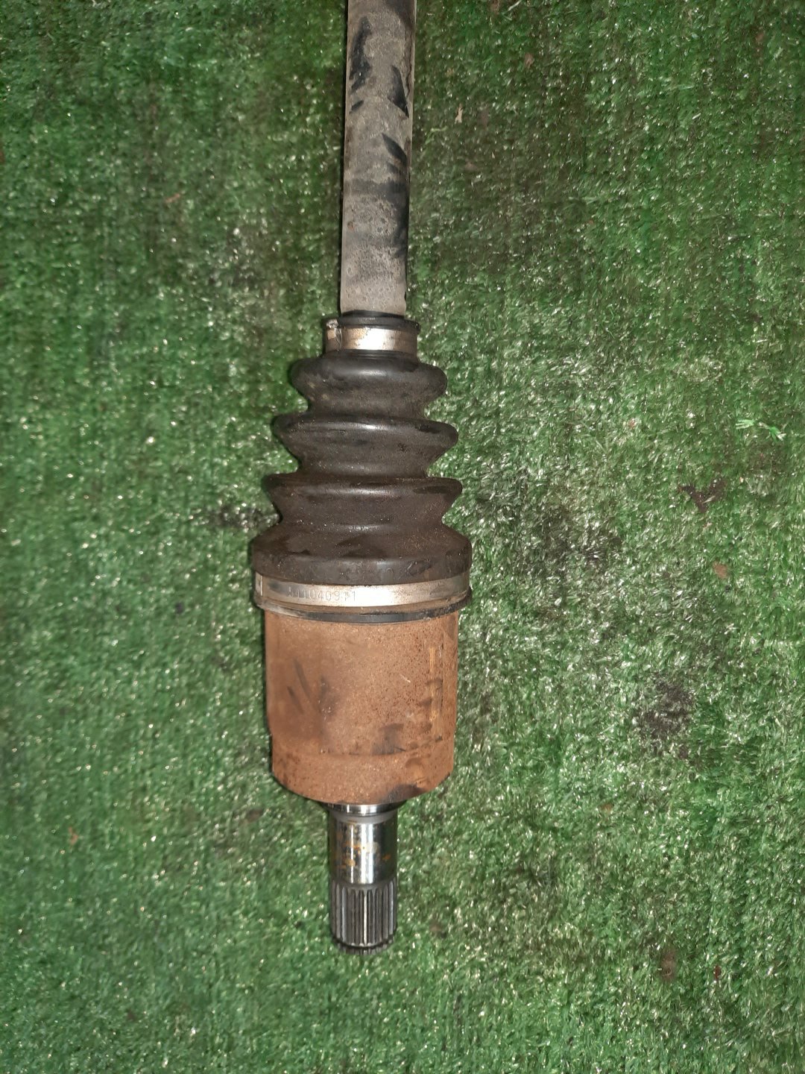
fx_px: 775
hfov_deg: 54.9
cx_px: 402
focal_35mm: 25
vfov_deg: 69.4
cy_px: 537
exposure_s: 1/33
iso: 410
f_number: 2
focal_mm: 4.6
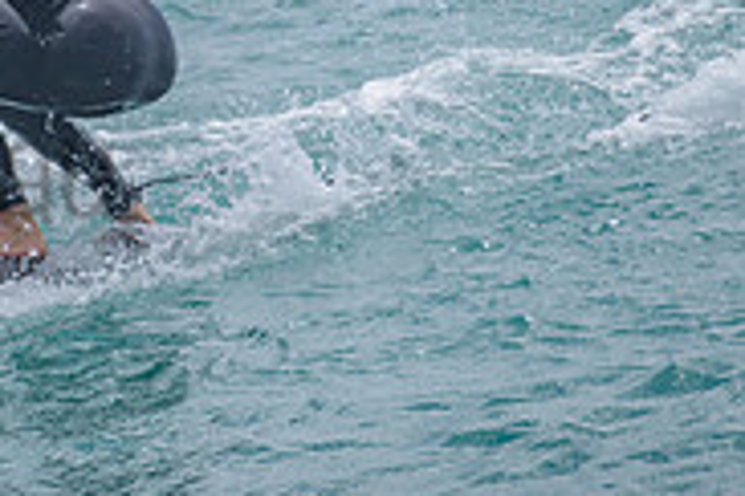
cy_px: -52
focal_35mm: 1939
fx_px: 40123
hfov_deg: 1.1
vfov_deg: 0.7
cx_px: -53
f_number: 5.6
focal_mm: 500
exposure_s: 1/2000
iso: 125
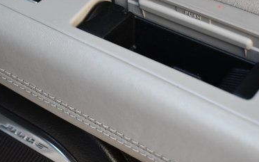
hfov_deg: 16.6
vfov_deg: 10.3
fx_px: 889
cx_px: 135
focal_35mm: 126
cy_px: 17
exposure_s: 1/250
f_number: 5.3
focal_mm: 48
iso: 560
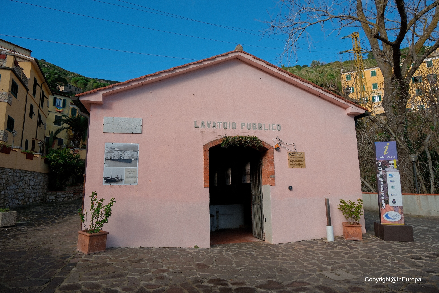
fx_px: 280
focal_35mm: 23
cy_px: 146
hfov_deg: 76.1
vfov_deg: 55.1
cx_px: 220
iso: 160
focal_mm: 15
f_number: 5.6
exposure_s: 1/400
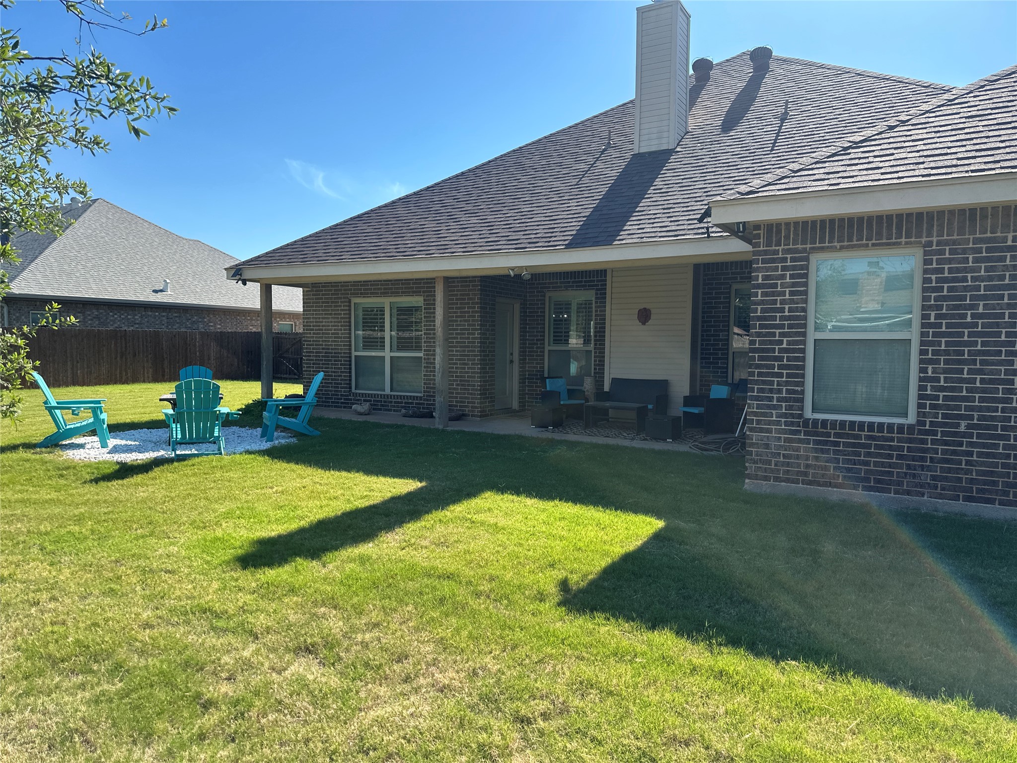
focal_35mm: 24
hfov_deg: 71.6
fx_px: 705
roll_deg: -0.1
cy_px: 382
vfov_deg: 56.8
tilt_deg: -1.6
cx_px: 508
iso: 80
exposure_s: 1/2353
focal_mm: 6.86
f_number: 1.78
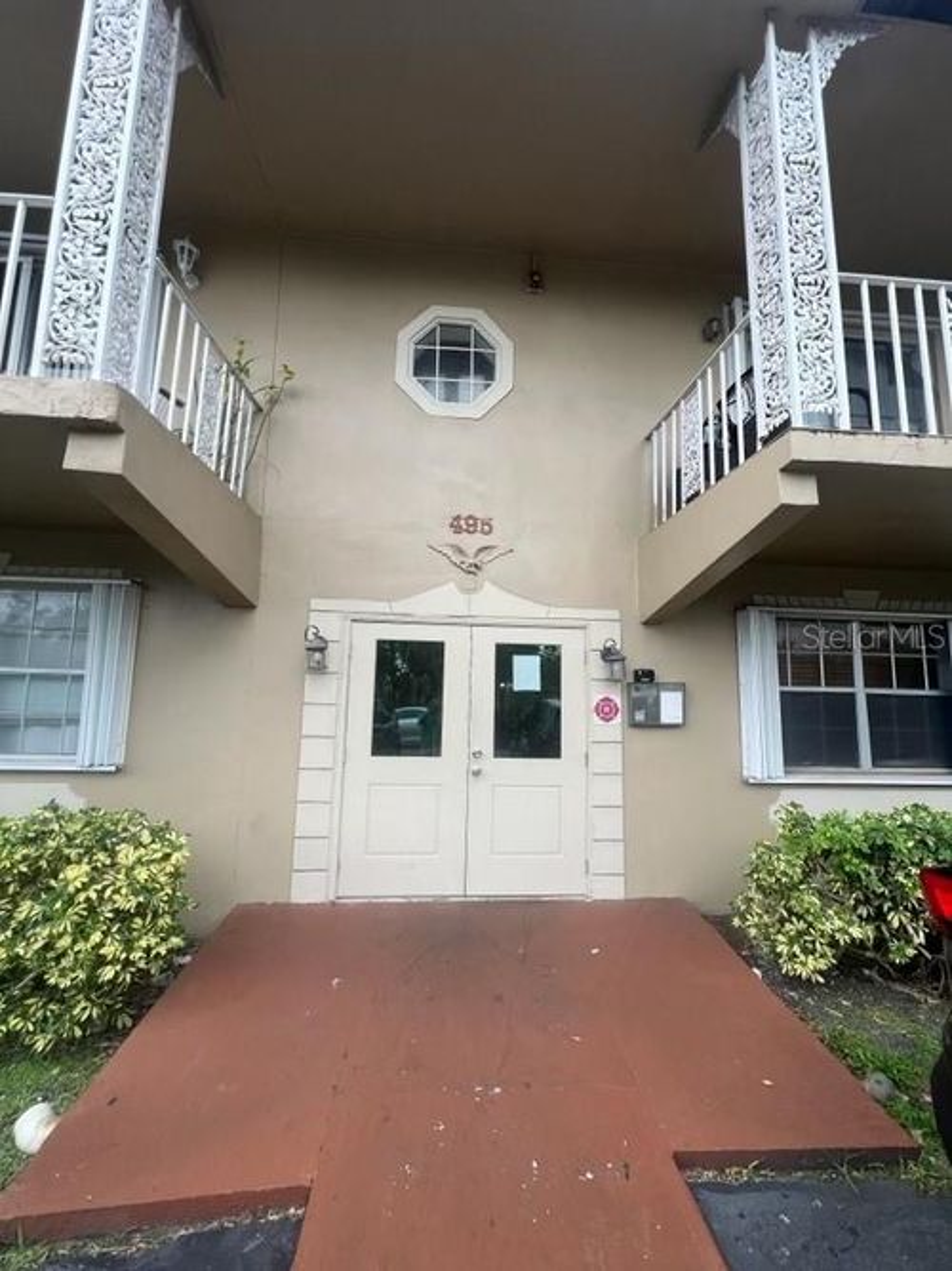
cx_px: 476
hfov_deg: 89.9
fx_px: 477
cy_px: 636
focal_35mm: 13
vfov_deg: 106.2
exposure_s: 1/402
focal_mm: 1.57
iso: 32
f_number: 1.8
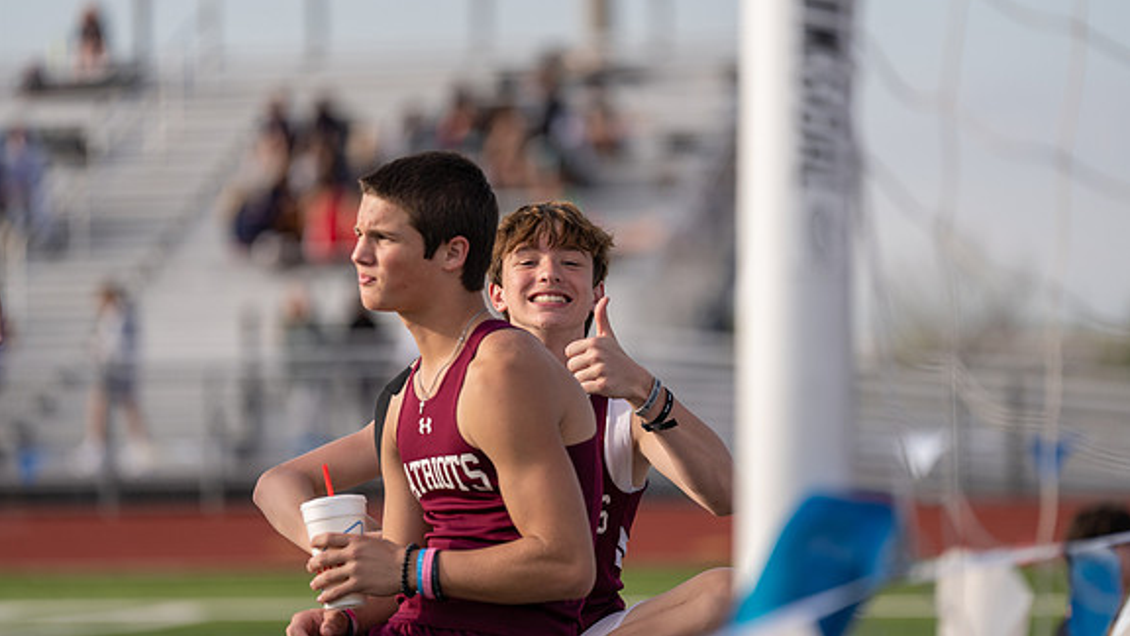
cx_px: 565
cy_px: 309
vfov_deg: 5.8
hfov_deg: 10.2
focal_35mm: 211
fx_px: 6322
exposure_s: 1/1250
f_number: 2.8
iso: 100
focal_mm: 200
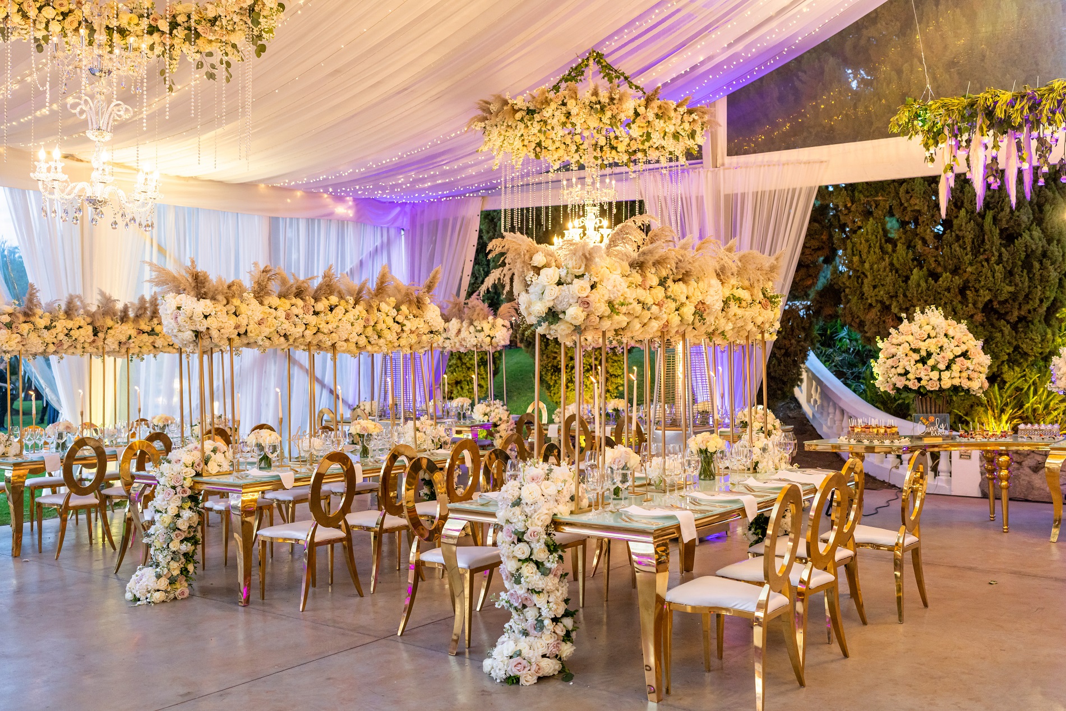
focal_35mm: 35
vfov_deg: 37.9
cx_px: 533
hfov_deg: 54.4
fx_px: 1036
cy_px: 356
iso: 1250
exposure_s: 1/200
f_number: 2.8
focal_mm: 35
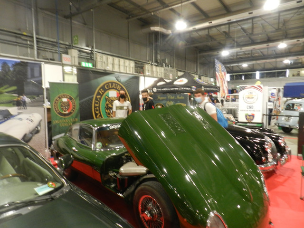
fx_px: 202
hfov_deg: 73.9
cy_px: 114
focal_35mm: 23
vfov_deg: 58.9
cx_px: 152
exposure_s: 1/13
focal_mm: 4
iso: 400
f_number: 3.4
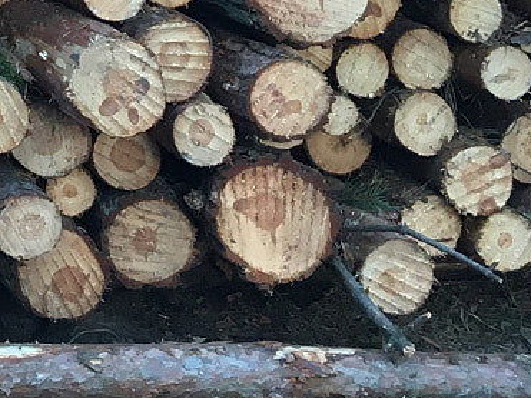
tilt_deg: -1.7
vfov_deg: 10.8
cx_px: -550
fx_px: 1917
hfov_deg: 13.4
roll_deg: -0.1
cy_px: -409
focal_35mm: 125
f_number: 2.2
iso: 32
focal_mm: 4.15
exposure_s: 1/33
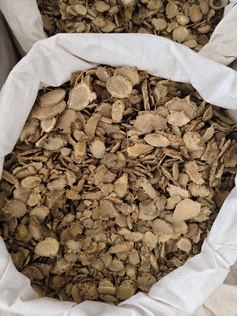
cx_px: 118
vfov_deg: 73.9
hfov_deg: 58.9
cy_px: 158
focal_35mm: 23
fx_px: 210
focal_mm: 5.56
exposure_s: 1/100
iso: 361
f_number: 1.88
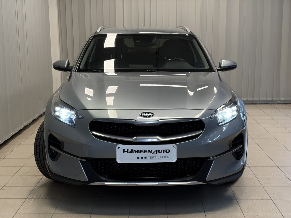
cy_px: 109
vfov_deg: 28.0
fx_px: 437
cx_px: 146
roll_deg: +1.0
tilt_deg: -11.4
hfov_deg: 36.8
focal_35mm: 52
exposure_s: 1/161
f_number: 1.6
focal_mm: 5.96
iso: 100
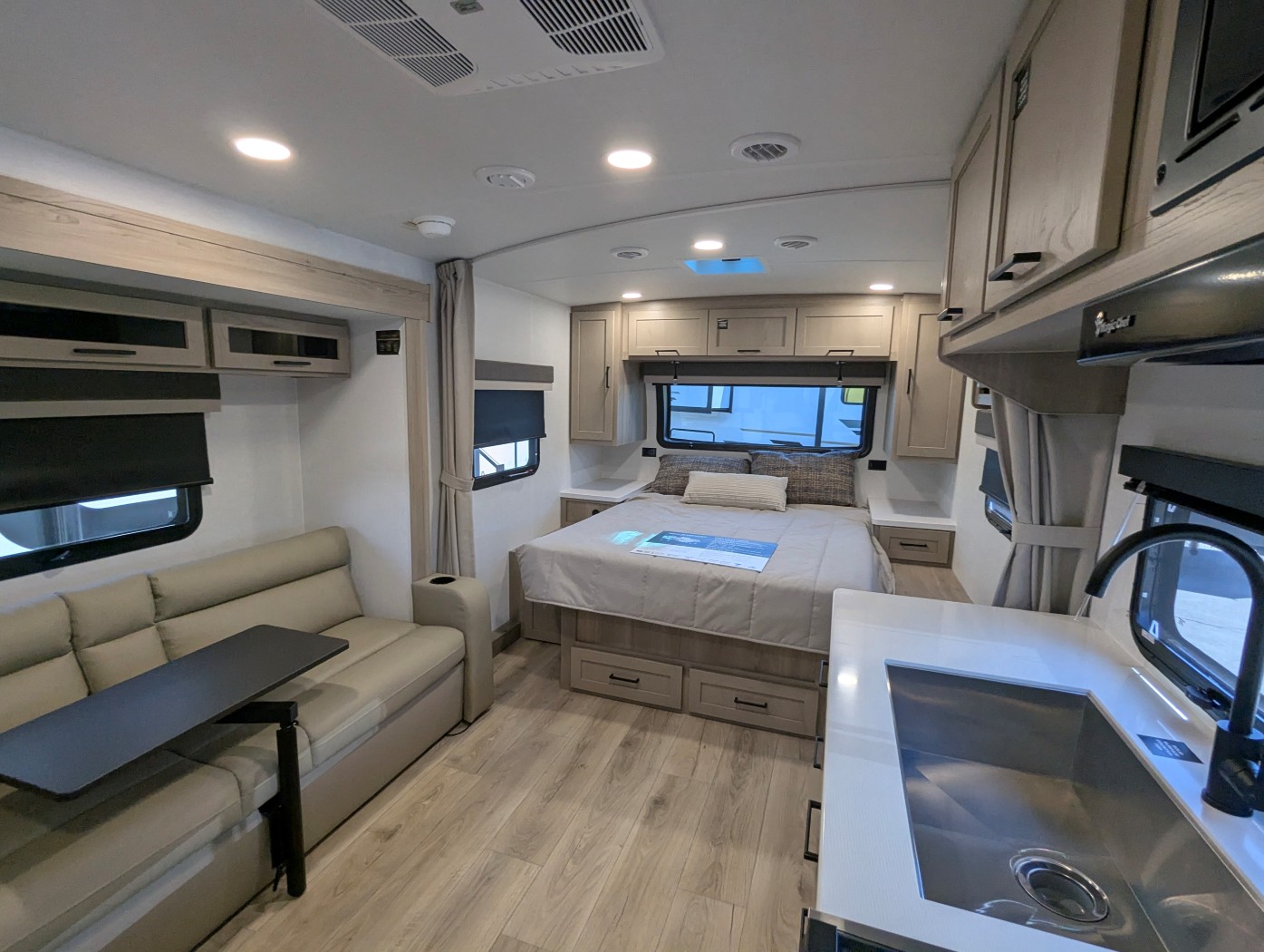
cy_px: 476
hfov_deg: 94.4
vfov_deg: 78.2
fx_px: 585
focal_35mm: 16
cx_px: 632
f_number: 2.2
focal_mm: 2.35
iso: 170
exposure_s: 1/136
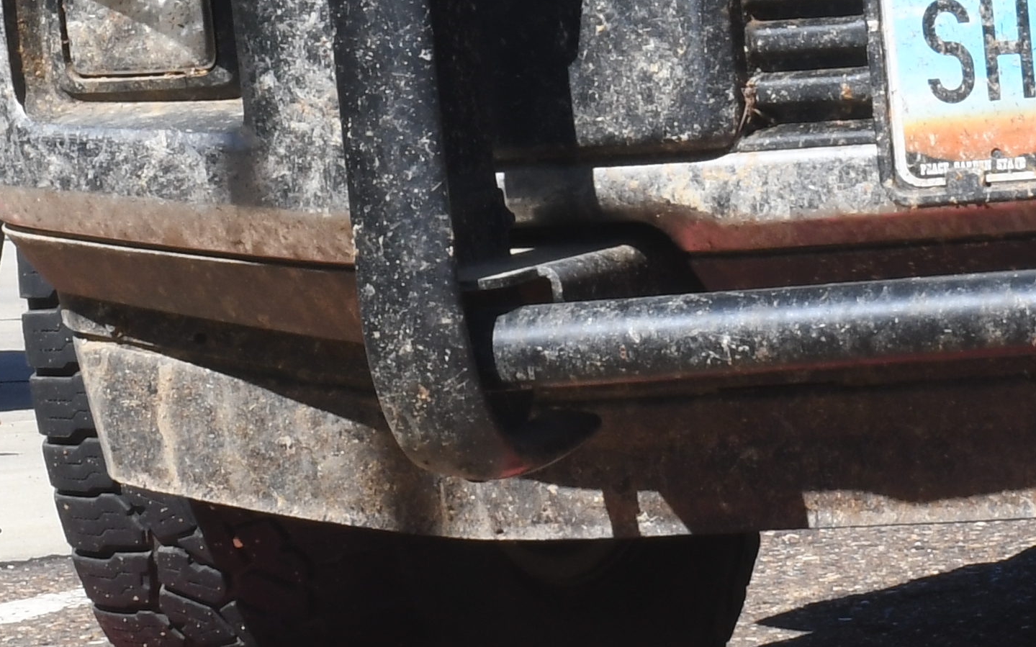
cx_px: -907
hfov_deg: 4.9
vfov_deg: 3.1
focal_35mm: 426
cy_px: -331
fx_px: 12026
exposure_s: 1/125
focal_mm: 72
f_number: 18
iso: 400
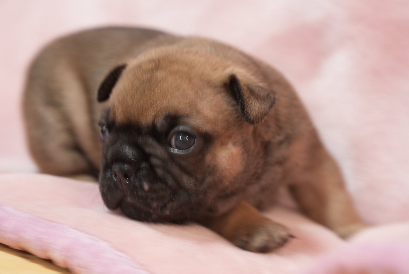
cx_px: 204
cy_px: 137
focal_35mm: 135
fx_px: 1535
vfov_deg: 10.2
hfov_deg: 15.2
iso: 500
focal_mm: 135
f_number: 5.6
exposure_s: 1/13
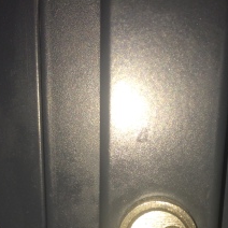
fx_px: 462
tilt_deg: -19.0
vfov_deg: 25.0
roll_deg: -1.5
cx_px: 141
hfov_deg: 27.6
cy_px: 274
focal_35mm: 62
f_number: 2.2
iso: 32
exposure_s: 1/190
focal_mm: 4.15
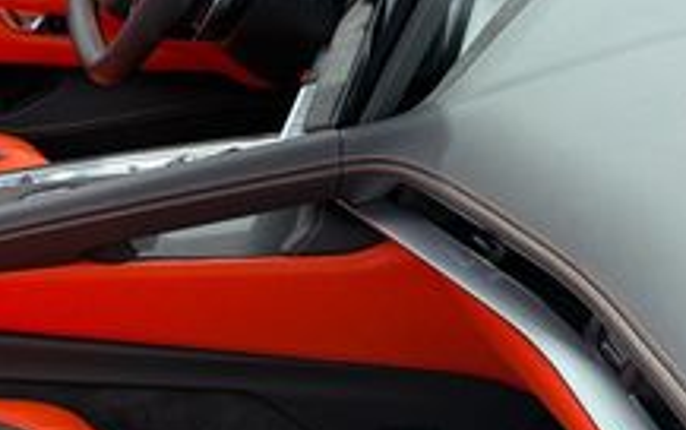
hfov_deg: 25.1
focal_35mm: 75
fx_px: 1403
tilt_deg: -33.5
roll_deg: -5.4
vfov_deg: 17.1
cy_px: 395
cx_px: -107
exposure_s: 1/1192
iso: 80
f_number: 1.78
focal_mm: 6.76
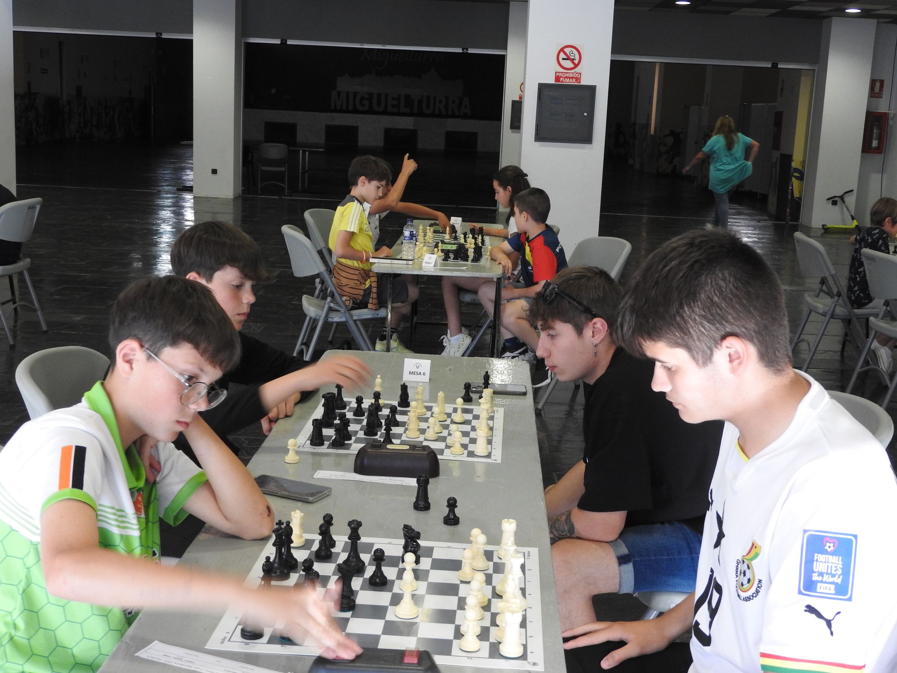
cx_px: 448
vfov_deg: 32.2
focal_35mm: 45
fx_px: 1166
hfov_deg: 42.1
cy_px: 336
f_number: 4
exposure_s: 1/30
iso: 400
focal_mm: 8.1
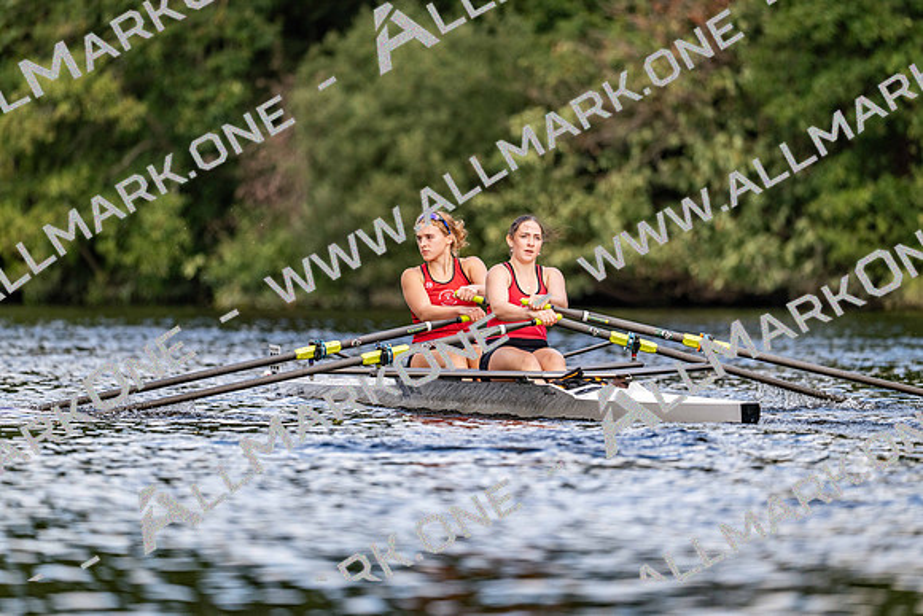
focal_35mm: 400
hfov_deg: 5.1
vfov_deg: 3.4
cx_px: 462
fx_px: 10263
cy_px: 308
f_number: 4.5
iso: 640
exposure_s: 1/2000
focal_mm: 400
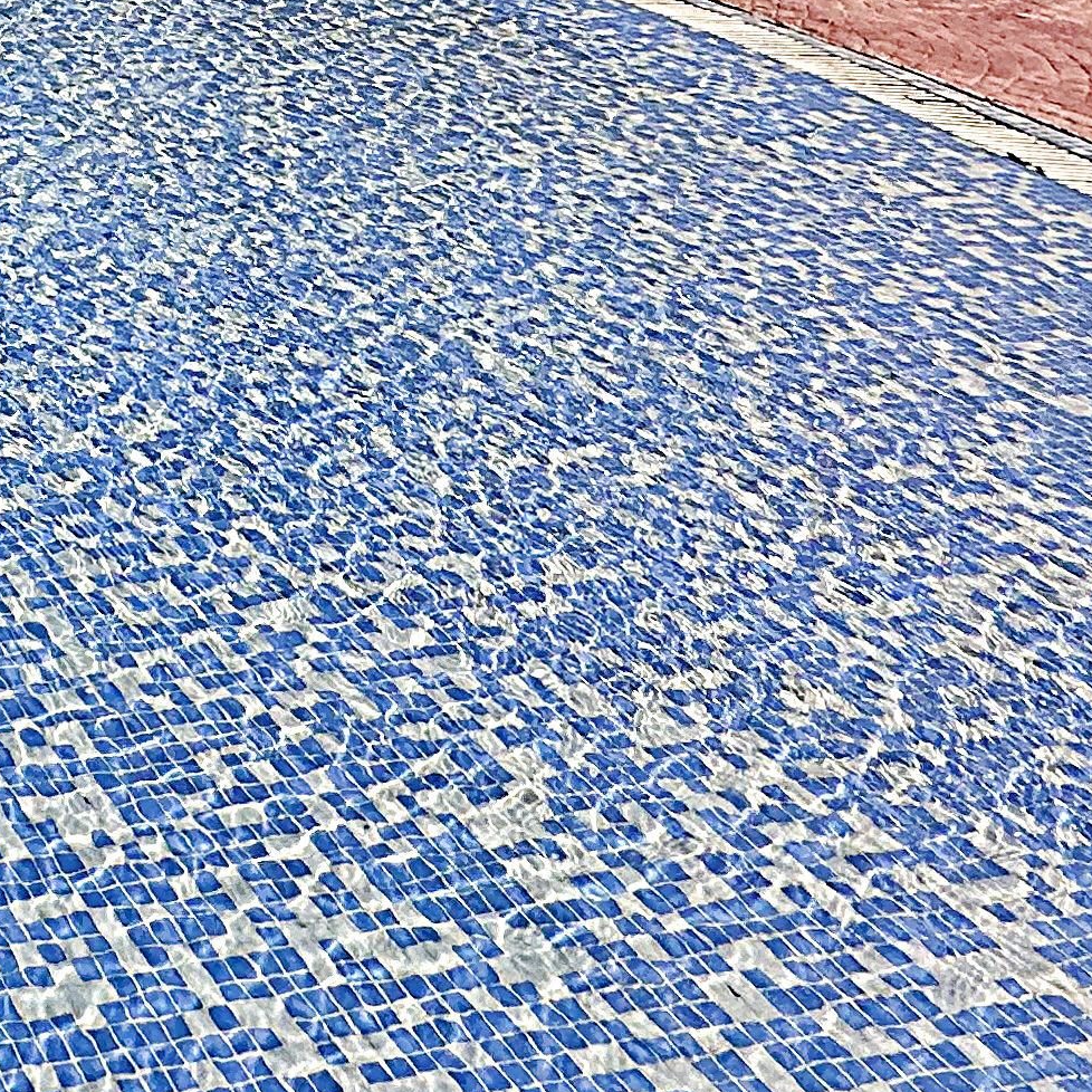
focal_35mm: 51
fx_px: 1820
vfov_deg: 24.8
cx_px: -638
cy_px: -592
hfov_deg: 24.2
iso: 50
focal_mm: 2.22
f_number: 2.2
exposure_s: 1/3040
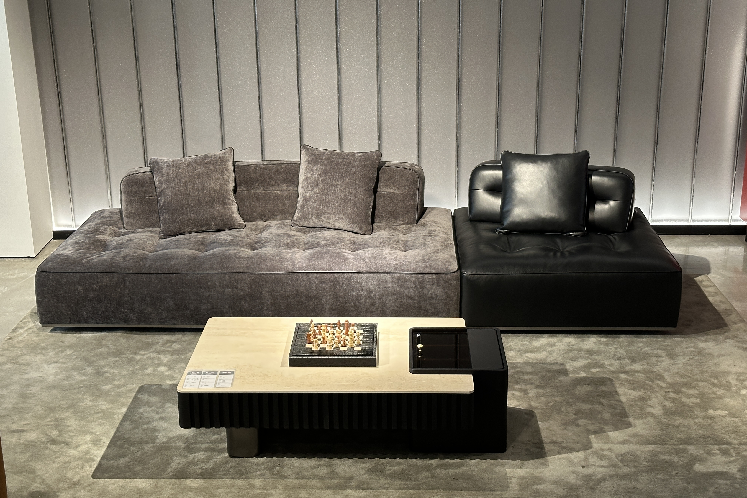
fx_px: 1037
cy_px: 221
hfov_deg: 39.6
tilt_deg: -17.4
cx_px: 374
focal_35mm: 50
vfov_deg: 27.0
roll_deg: +0.0
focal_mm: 6.86
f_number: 1.78
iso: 250
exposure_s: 1/60
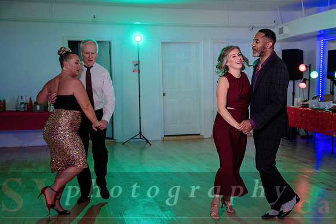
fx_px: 450
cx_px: 192
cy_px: 135
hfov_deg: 40.9
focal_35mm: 48
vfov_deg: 27.9
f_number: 2.8
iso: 500
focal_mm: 40
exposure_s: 1/200
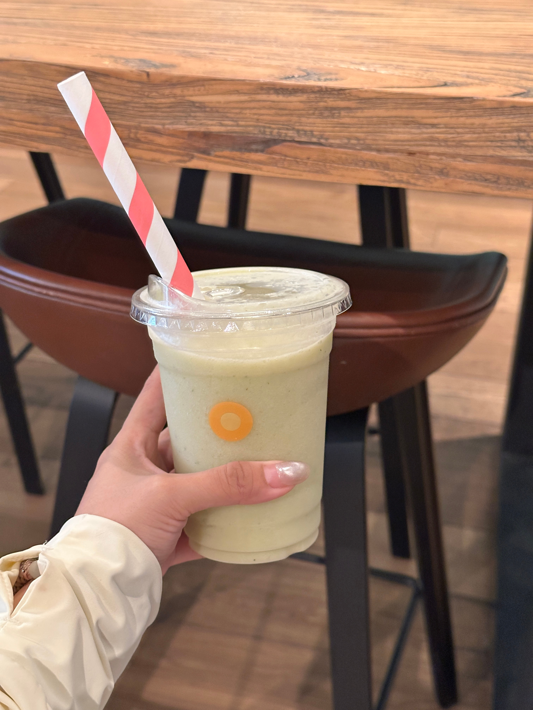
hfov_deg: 30.3
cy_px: 355
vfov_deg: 39.7
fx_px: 985
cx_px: 266
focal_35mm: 48
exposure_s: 1/33
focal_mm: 6.86
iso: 500
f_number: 1.78
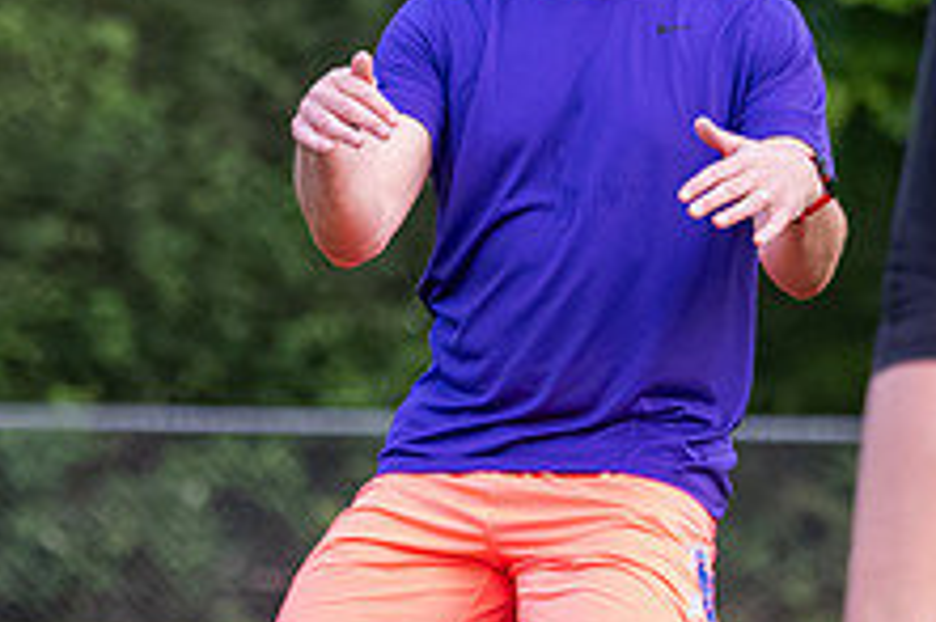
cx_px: 309
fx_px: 17744
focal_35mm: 683
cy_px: -23
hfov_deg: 3.0
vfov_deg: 2.0
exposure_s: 1/640
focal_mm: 125
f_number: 2.8
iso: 4000
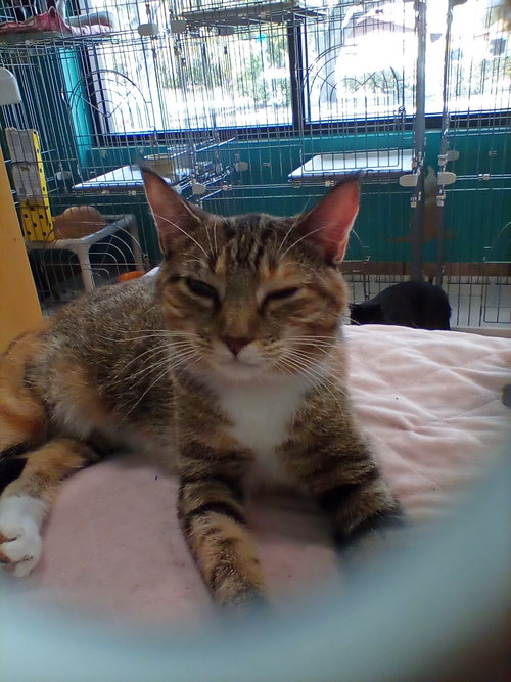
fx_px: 610
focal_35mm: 31
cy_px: 341
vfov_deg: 58.4
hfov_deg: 45.4
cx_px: 256
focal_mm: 2.38
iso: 190
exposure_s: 1/30
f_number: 2.4
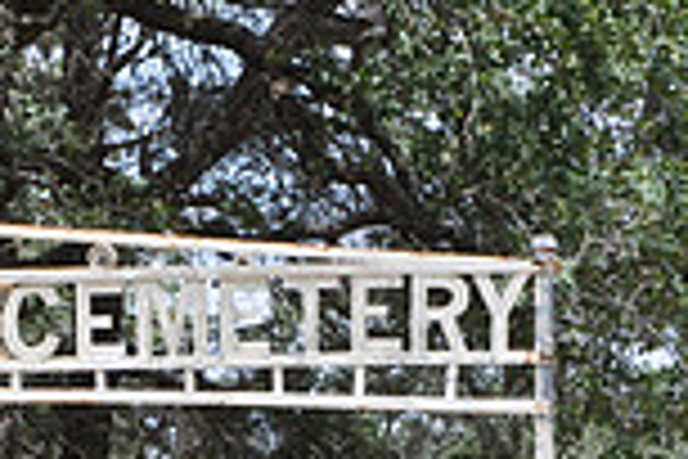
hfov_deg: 7.5
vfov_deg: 5.0
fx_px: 5217
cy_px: 430
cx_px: 256
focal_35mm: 273
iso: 200
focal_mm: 48
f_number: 11
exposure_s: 1/125
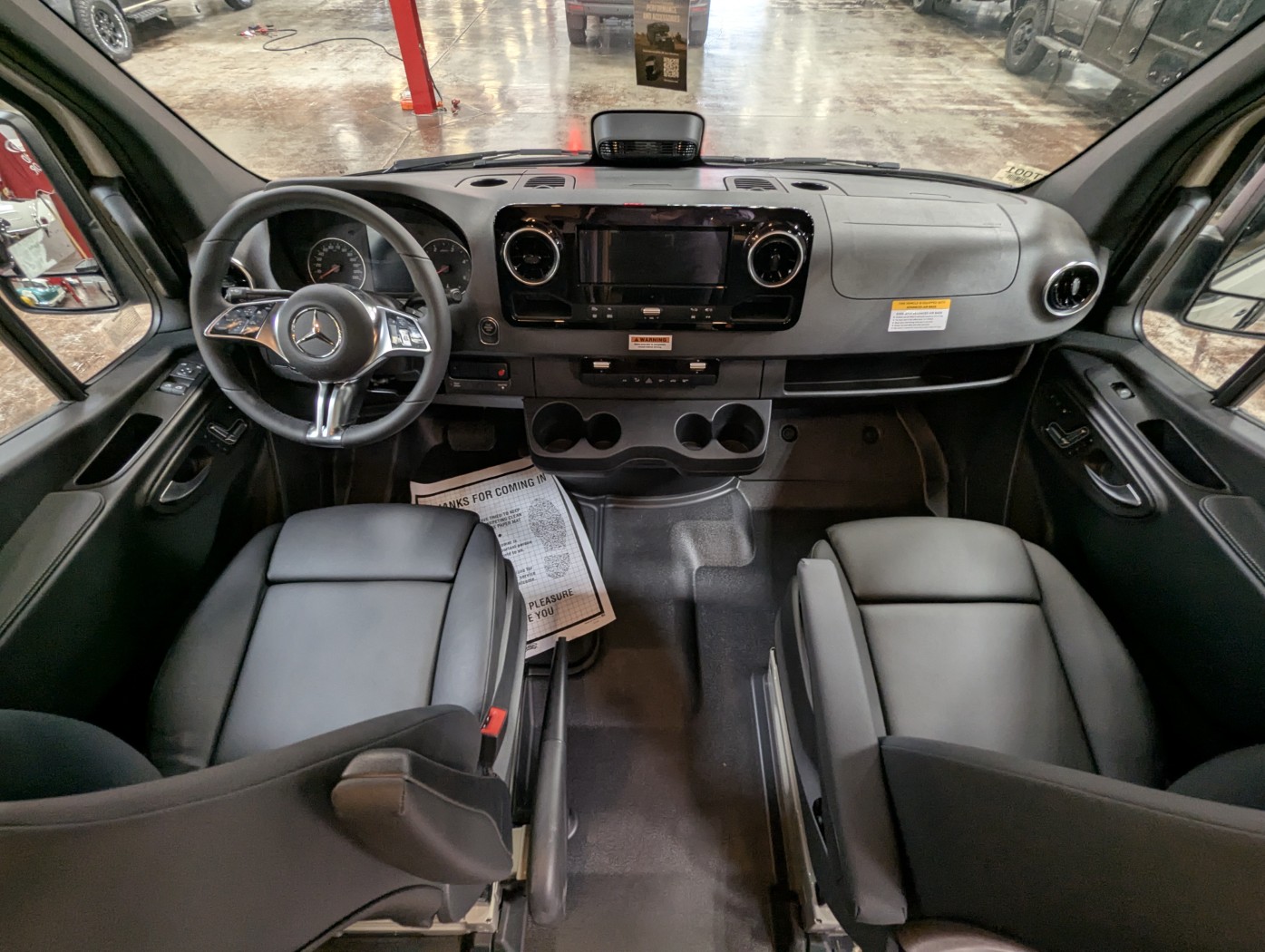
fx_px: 585
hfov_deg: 94.4
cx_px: 632
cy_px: 476
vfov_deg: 78.2
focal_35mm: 16
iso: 145
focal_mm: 2.35
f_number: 2.2
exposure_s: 1/27.8
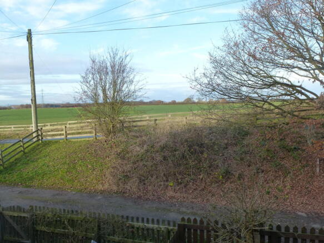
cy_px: 122
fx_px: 309
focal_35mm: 33
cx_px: 162
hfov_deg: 55.4
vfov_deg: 42.9
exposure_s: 1/200
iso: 160
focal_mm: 5.9
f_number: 4
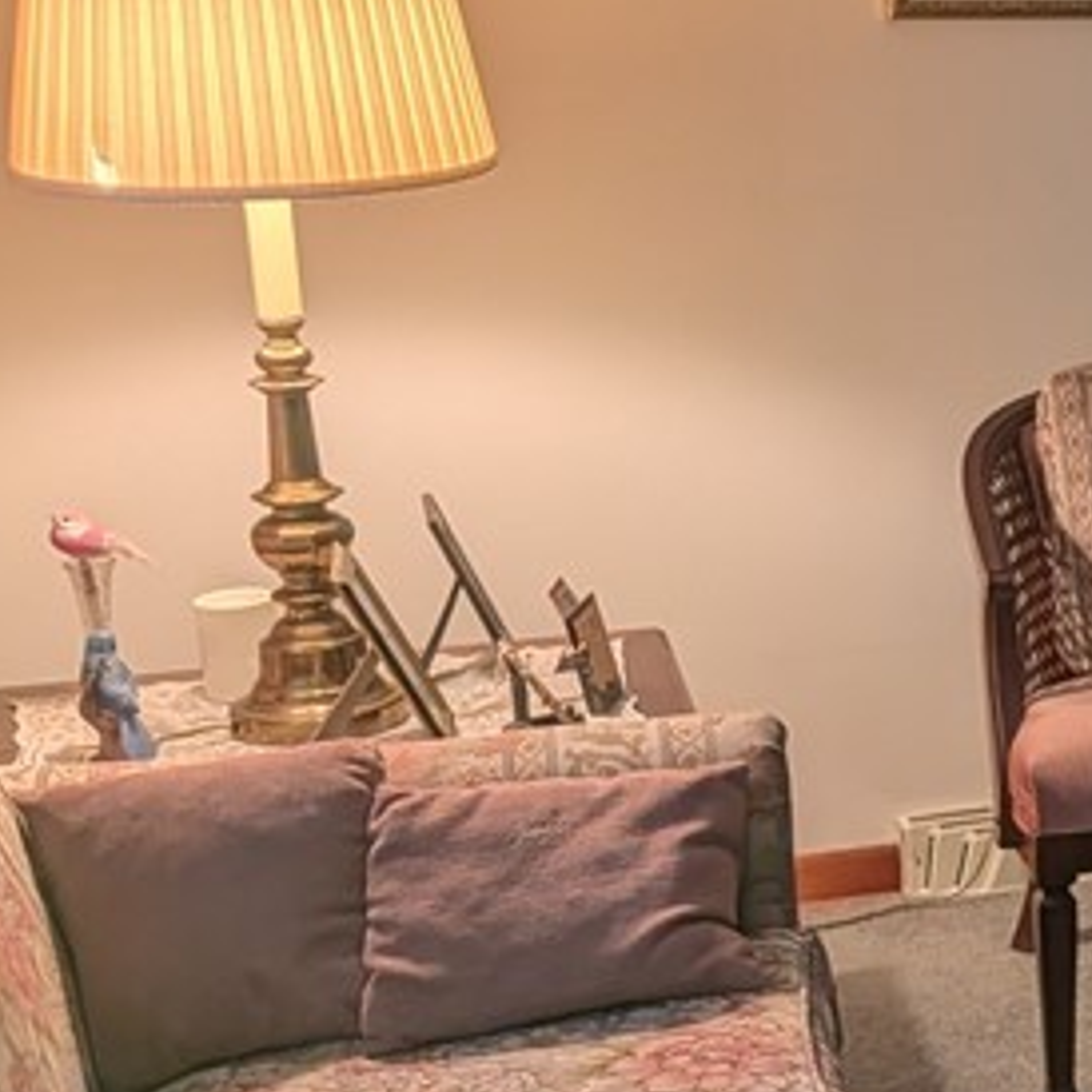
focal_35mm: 79
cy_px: 498
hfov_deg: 18.0
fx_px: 2820
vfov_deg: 21.9
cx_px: 1895
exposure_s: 1/120
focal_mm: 6.9
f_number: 1.68
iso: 171
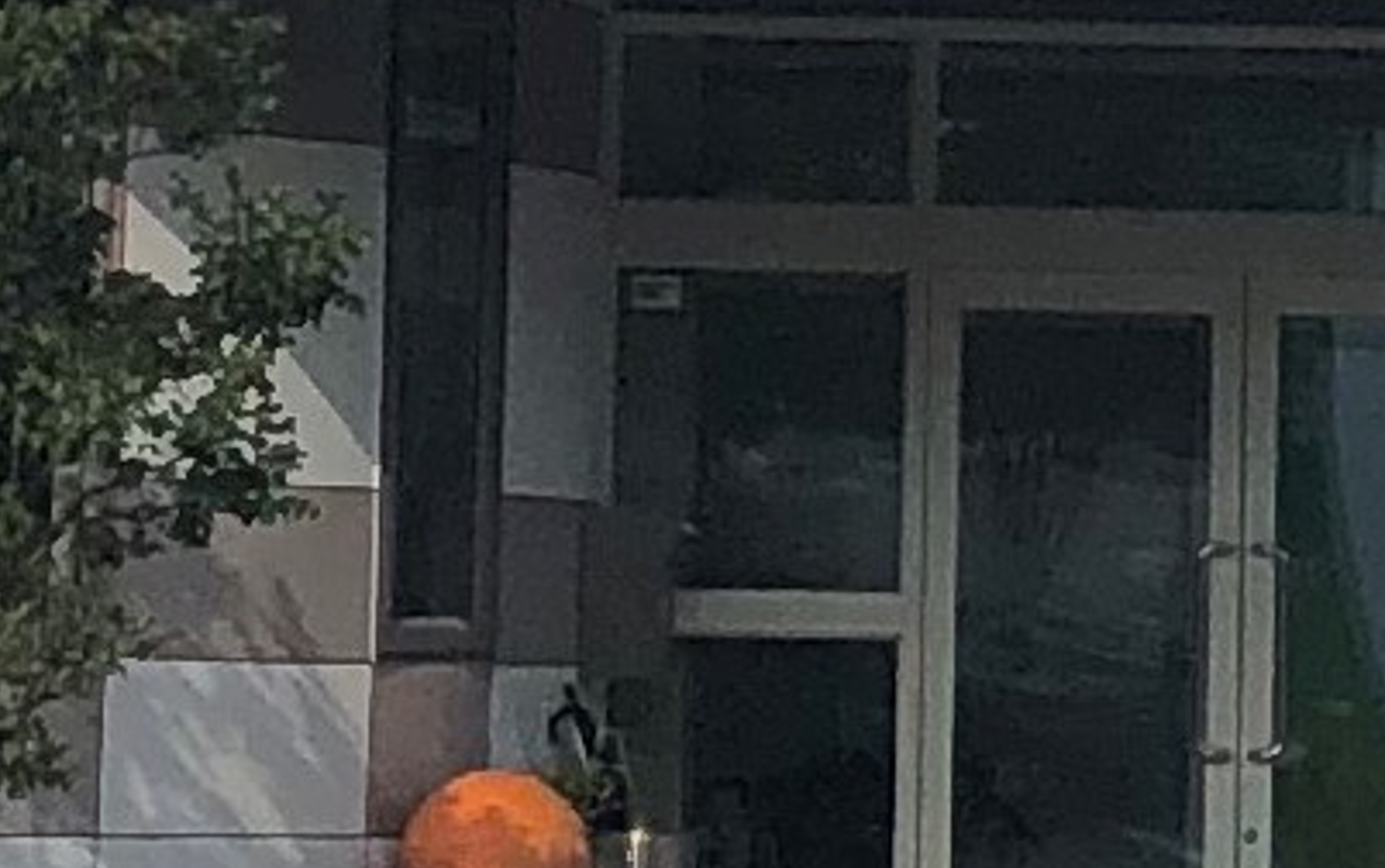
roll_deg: -0.8
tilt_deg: +7.0
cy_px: -859
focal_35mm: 180
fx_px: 6800
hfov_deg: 11.6
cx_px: 941
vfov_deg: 7.1
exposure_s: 1/2404
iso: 20
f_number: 1.8
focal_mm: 3.99
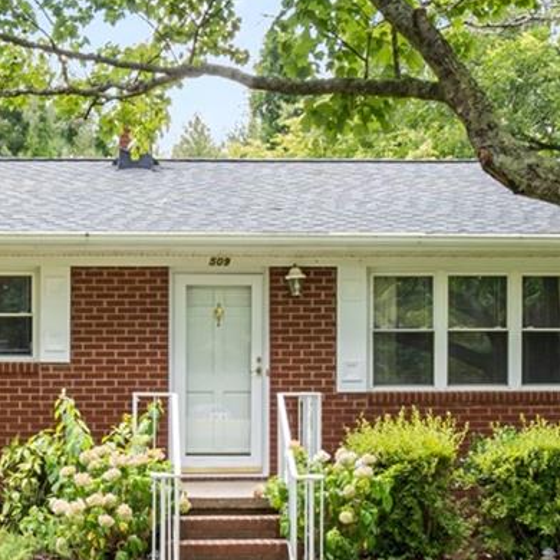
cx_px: 217
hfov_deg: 25.7
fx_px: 1226
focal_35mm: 67
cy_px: 391
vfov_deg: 25.5
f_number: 7.1
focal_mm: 10
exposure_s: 1/40
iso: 100
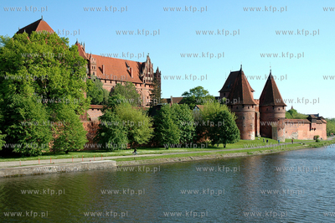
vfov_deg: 30.8
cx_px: 168
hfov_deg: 45.0
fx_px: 404
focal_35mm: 44
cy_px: 112
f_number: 8
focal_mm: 29
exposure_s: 1/250
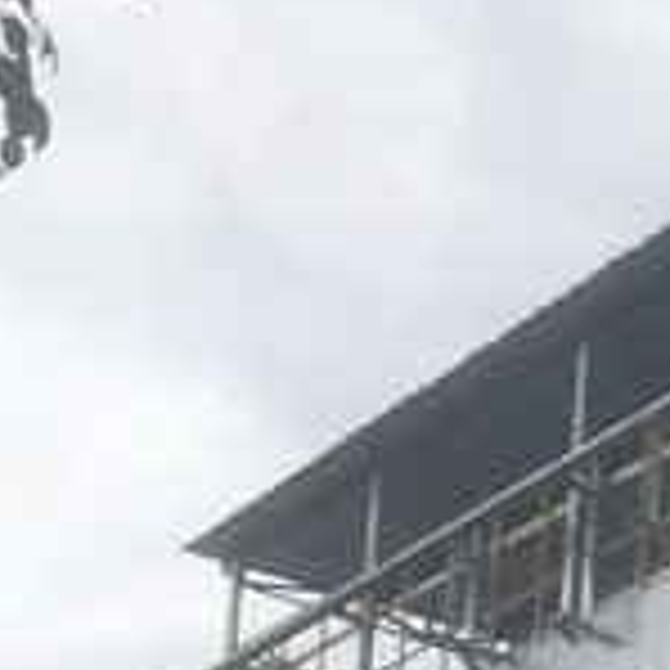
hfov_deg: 11.2
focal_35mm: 138
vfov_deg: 11.5
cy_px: 1295
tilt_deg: +11.8
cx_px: 1425
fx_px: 3022
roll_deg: -1.3
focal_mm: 4.15
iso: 32
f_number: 2.2
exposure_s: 1/439
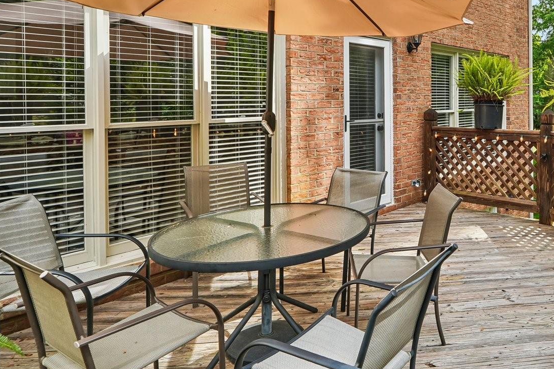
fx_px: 431
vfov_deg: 45.2
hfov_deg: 61.2
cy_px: 104
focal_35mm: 28
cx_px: 426
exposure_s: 1/30
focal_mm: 10
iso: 100
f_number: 8
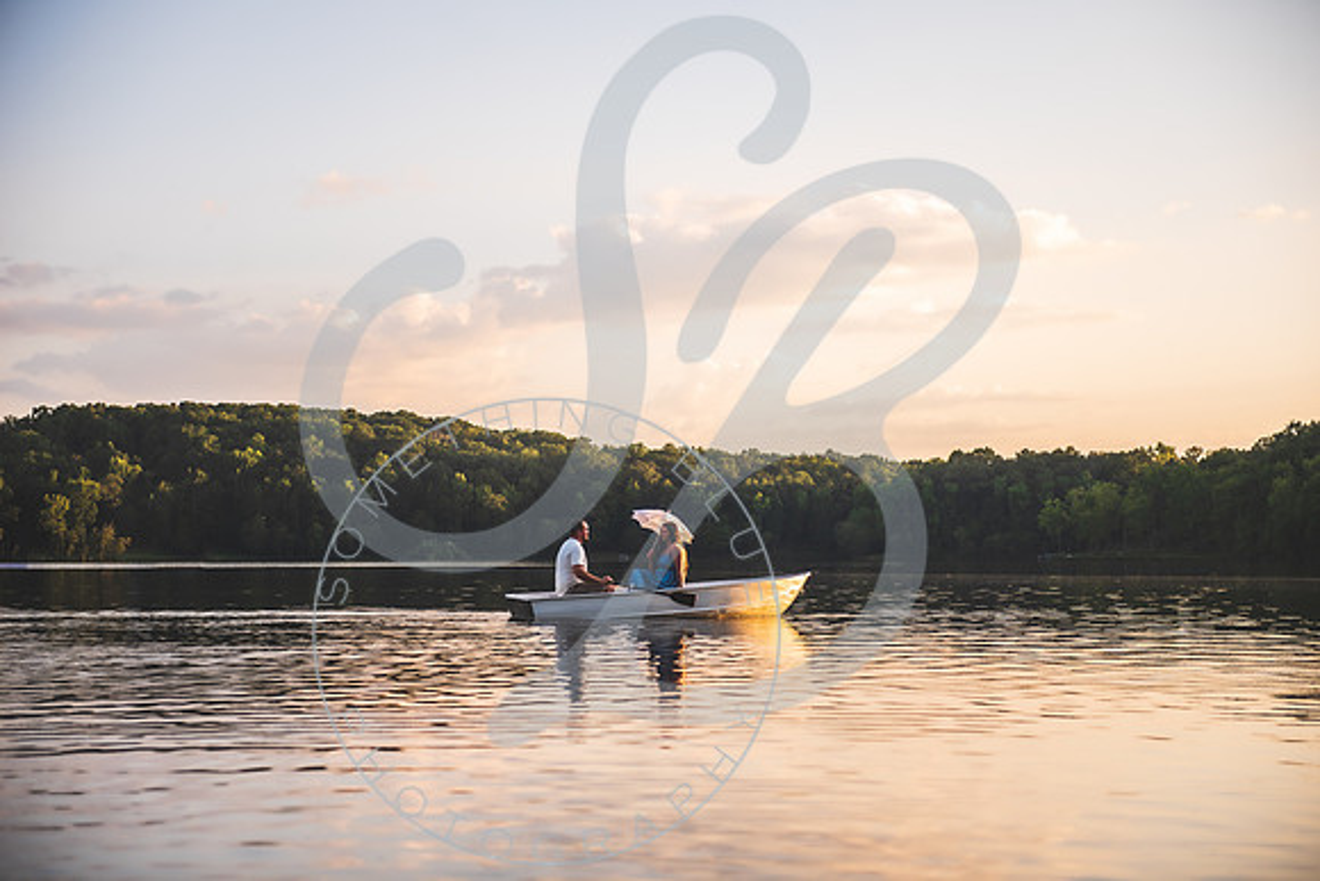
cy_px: 440
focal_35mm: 70
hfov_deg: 28.7
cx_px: 660
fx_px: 2576
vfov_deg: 19.4
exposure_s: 1/400
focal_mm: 70
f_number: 2.8
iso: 100
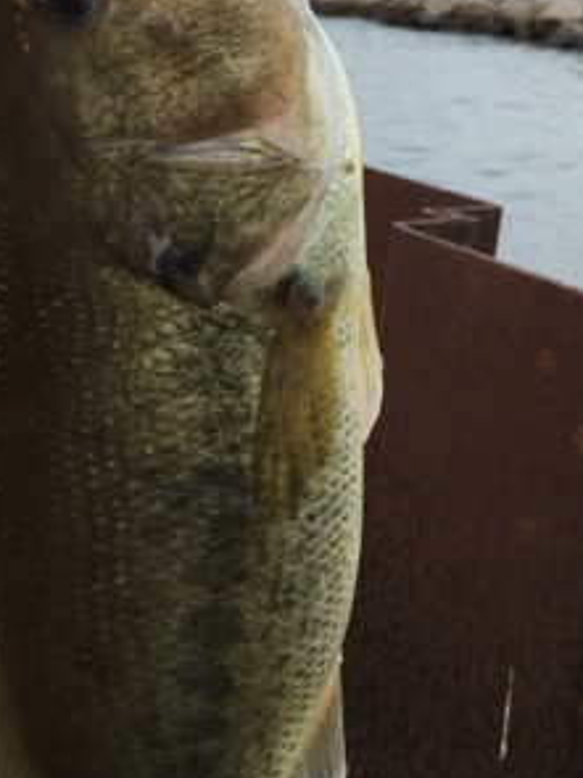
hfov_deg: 23.2
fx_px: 1416
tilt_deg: -14.1
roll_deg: -3.1
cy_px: 369
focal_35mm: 63
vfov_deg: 30.7
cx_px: 198
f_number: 2.2
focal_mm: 4.15
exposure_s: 1/60
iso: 40
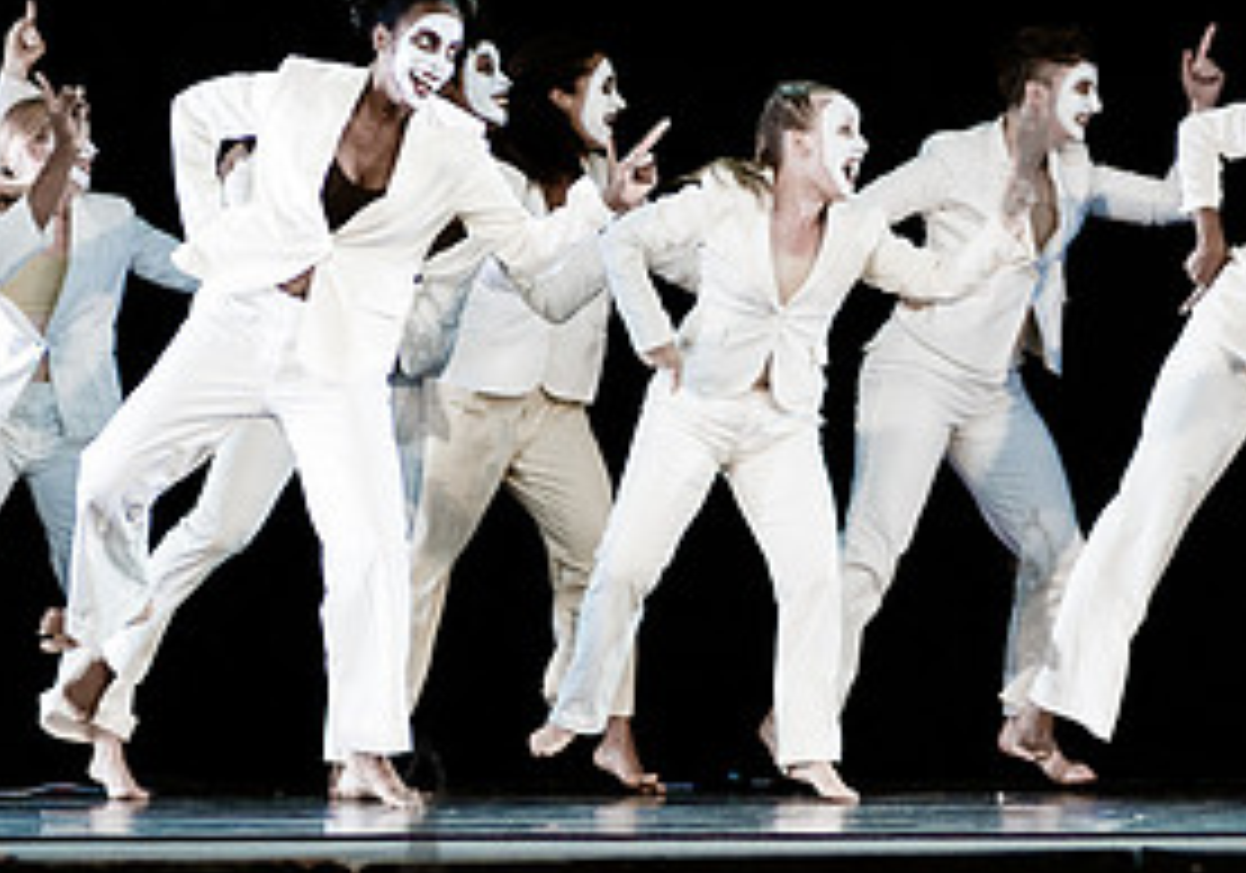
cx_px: 359
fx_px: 15785
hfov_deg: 4.5
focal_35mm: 449
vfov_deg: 3.2
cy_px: 360
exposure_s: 1/1000
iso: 3200
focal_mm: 200
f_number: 2.8
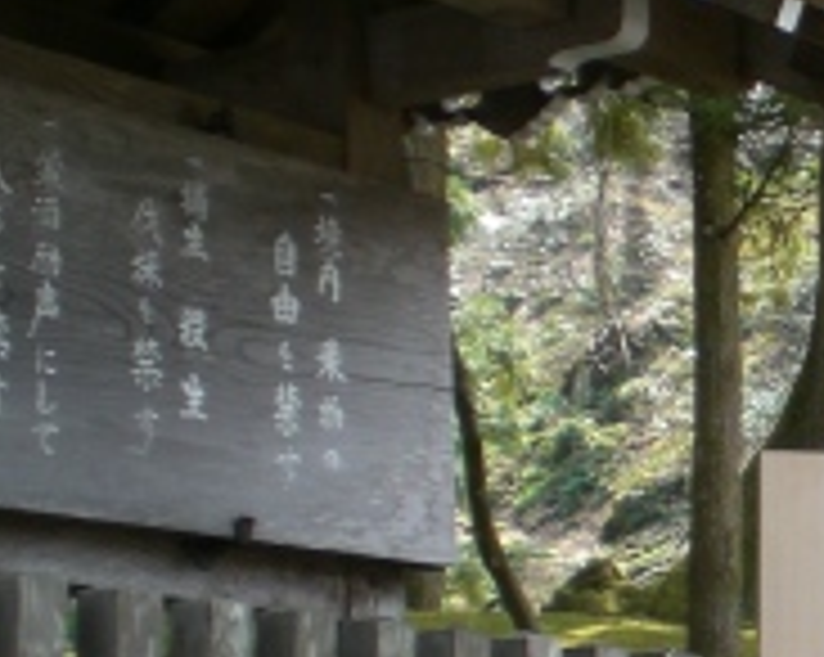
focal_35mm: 130
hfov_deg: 13.6
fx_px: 3167
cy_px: 675
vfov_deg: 11.7
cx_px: 1396
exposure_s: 1/80
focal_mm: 6.3
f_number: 3.1
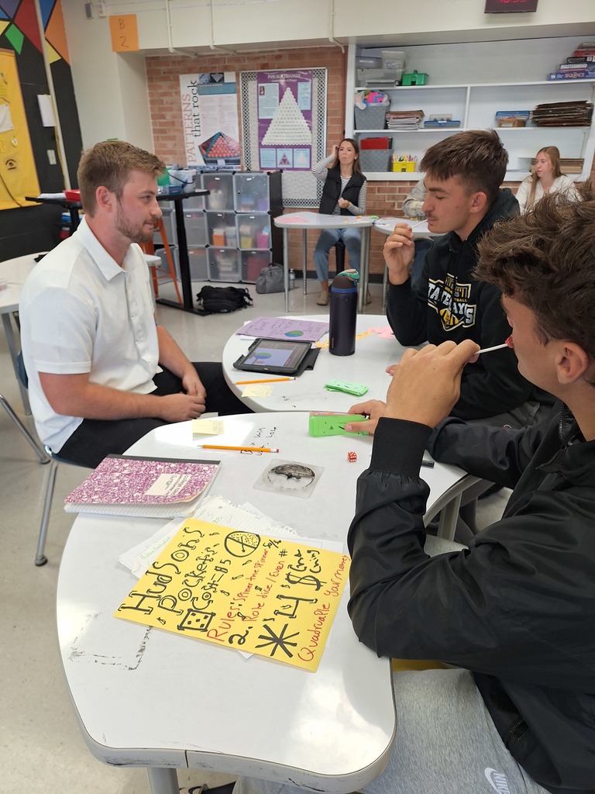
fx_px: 527
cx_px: 298
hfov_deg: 58.9
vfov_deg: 73.9
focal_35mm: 23
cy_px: 397
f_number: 1.8
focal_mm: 5.54
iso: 50
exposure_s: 1/60
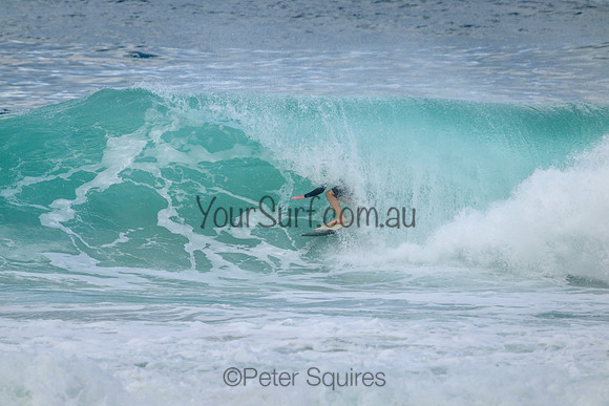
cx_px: 304
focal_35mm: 800
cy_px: 203
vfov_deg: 1.7
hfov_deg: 2.6
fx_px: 13536
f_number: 11
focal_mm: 800
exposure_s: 1/2000
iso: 1100
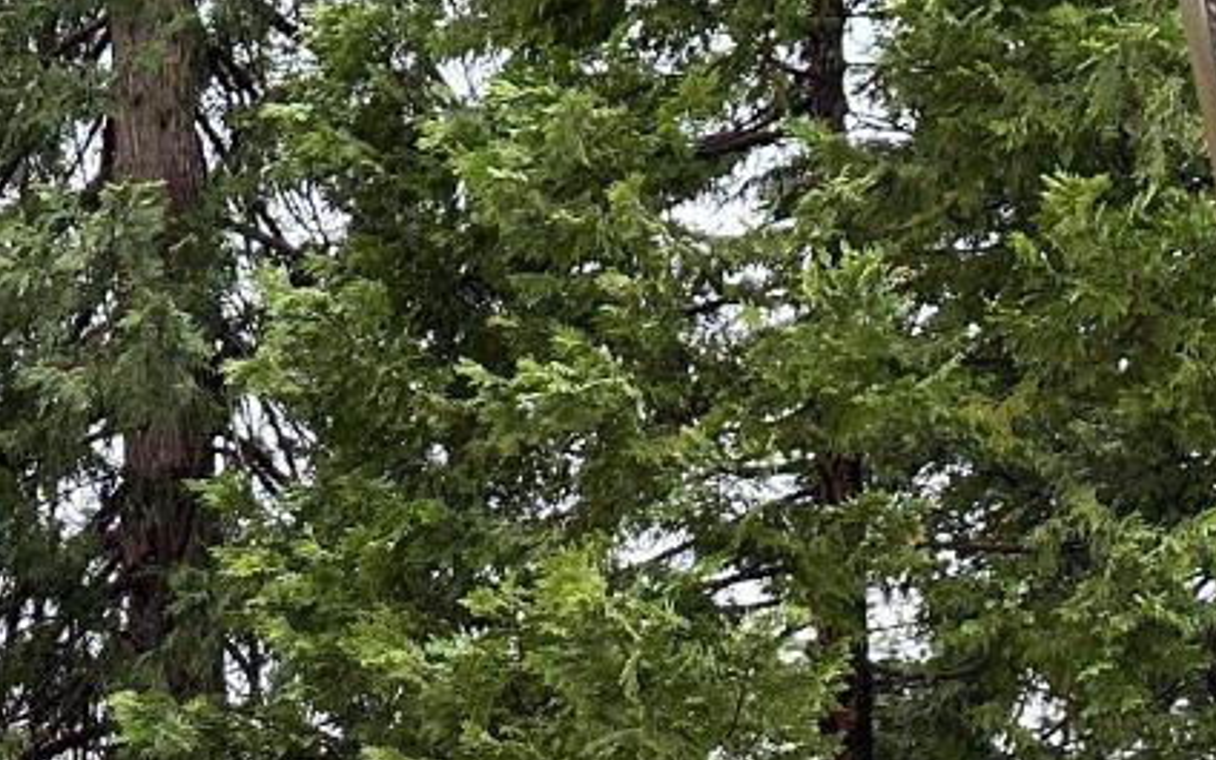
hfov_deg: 20.9
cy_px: 1240
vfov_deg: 13.4
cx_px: -379
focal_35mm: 90
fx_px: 2983
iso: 200
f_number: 1.78
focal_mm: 6.86
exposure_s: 1/121
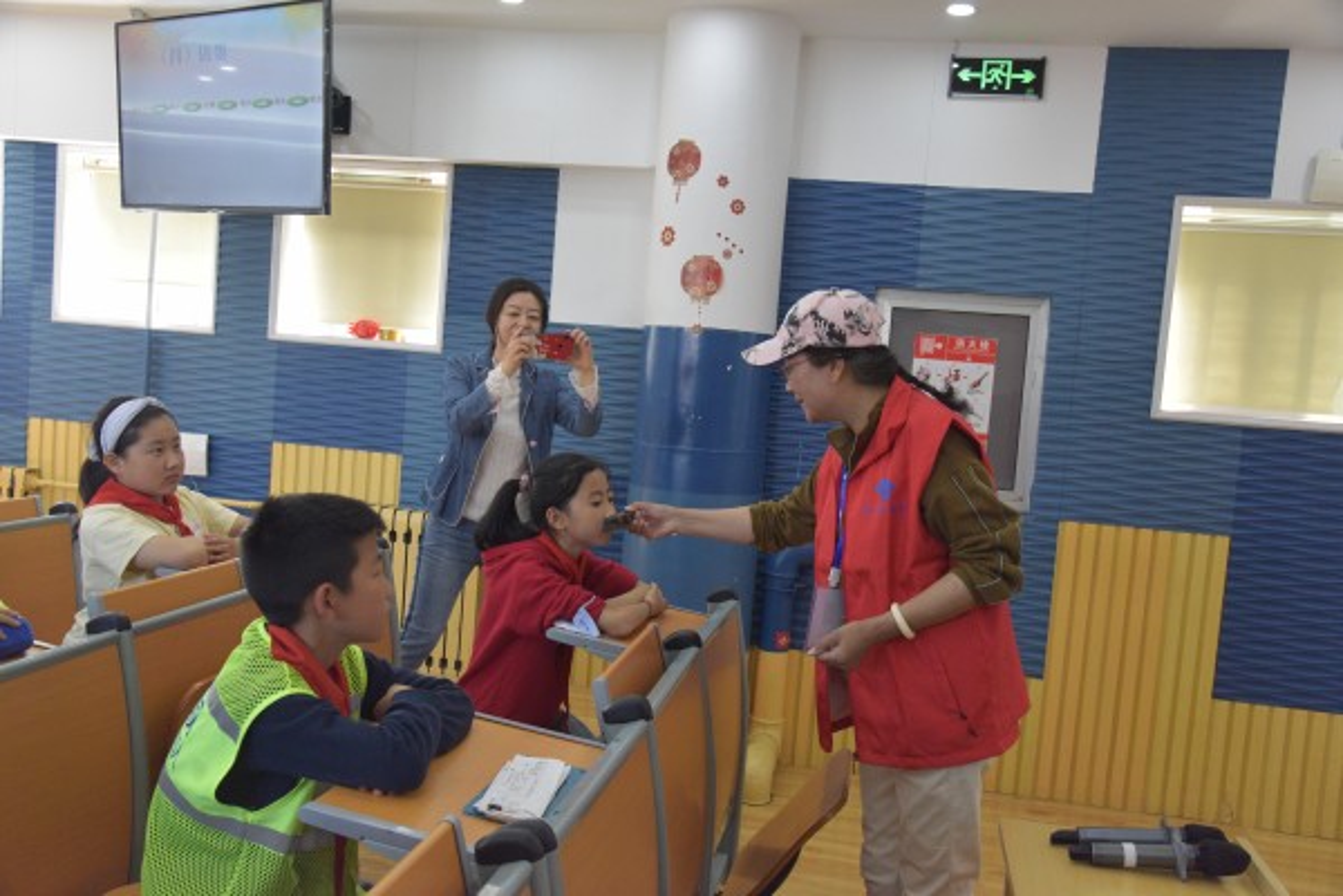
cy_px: 448
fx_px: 1156
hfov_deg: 60.3
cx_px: 672
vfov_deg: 42.3
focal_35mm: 31
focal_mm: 31
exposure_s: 1/200
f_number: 7.1
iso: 6400
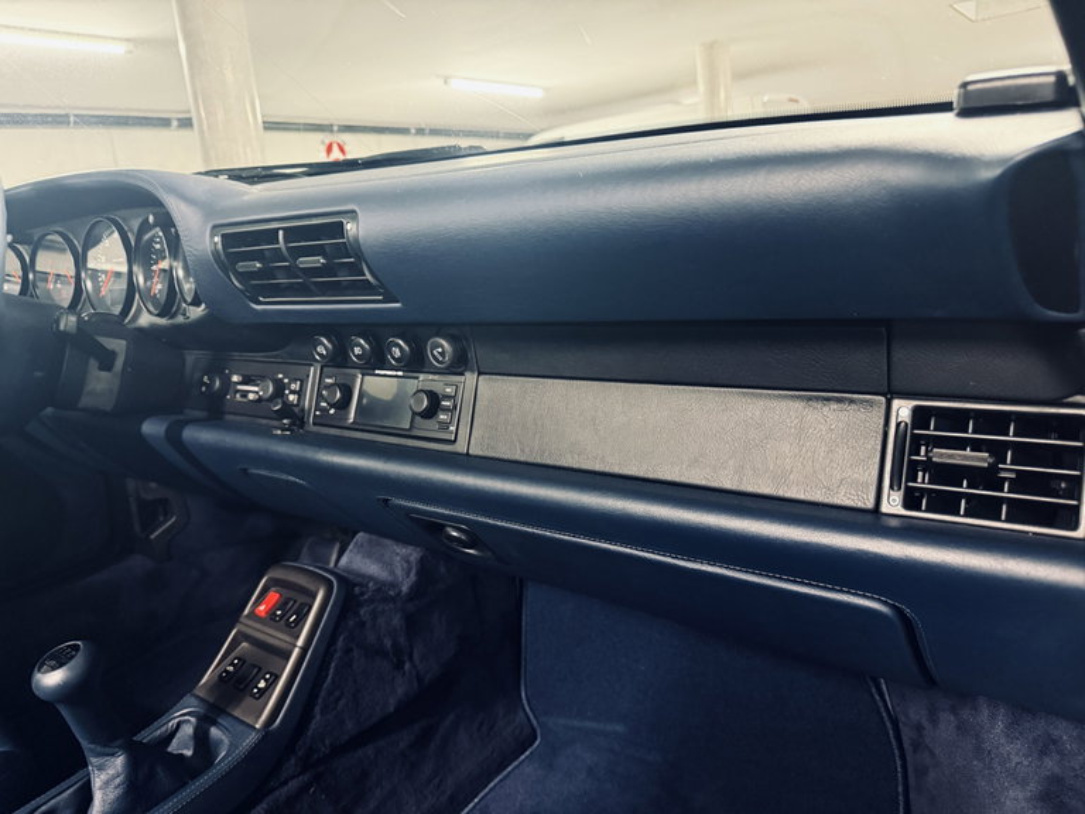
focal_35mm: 24
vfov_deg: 56.8
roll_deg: +5.4
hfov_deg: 71.6
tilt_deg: -13.4
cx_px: 542
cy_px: 407
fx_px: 752
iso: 640
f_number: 1.78
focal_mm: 6.76
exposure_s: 1/33
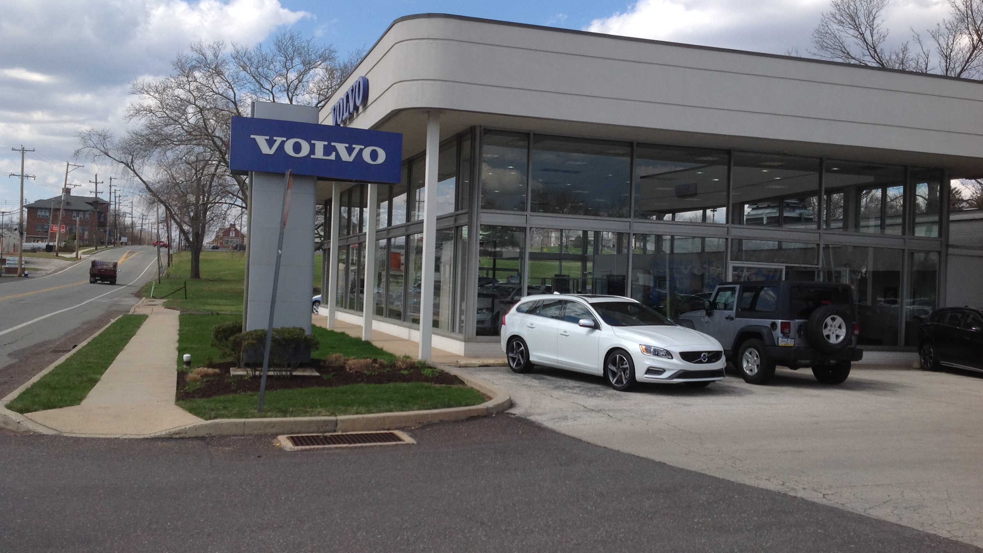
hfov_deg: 51.6
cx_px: 491
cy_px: 270
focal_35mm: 39
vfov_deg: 30.4
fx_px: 1016
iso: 50
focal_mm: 4.28
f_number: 2.4
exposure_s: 1/1681
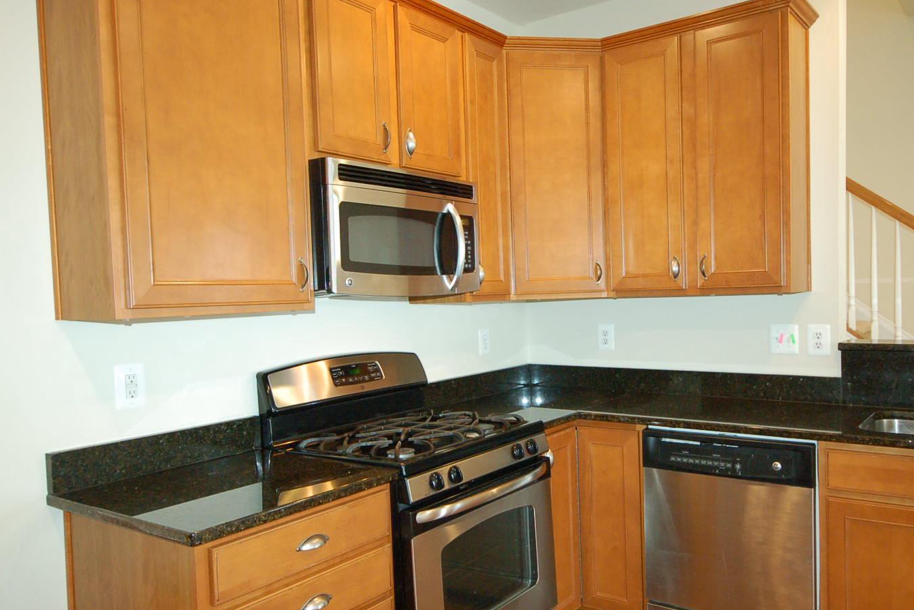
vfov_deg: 45.6
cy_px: 310
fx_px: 725
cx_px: 499
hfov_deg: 64.3
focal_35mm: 29
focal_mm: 17
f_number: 4.2
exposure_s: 1/60
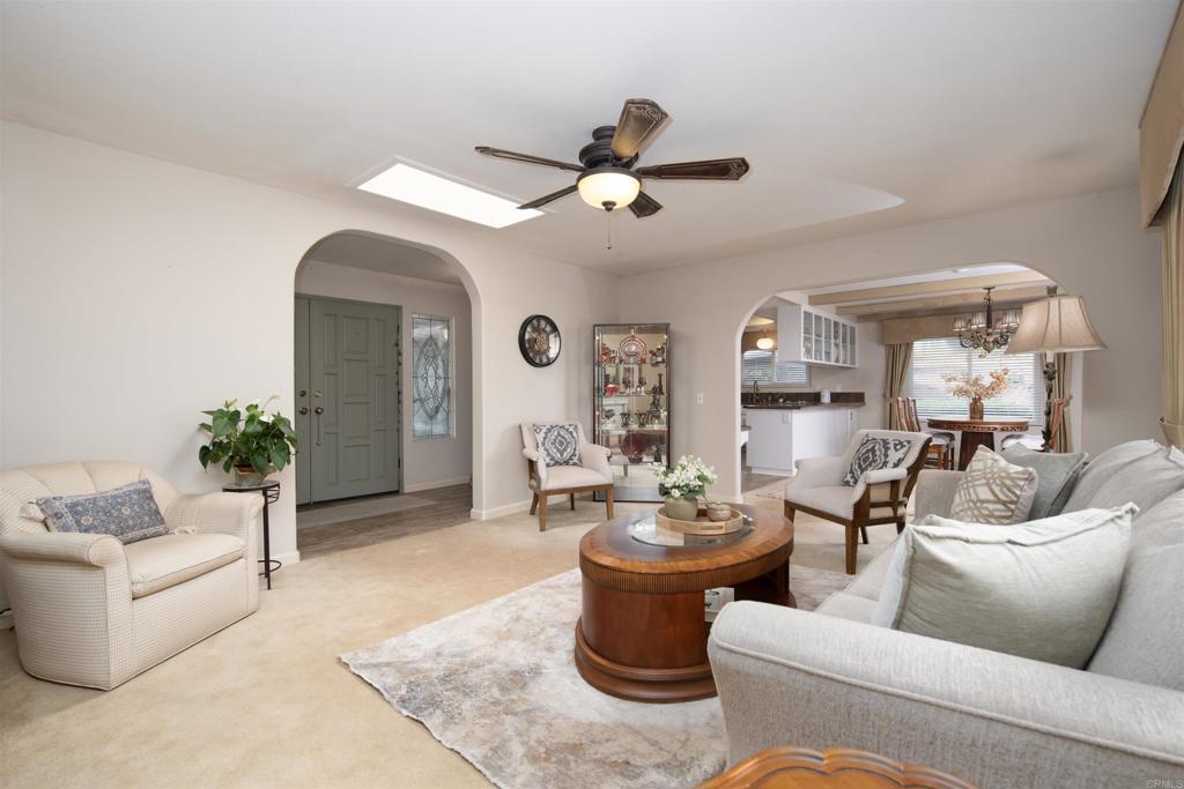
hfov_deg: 96.7
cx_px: 592
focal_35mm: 16
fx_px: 526
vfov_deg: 73.8
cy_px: 394
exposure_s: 1/100
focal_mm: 16
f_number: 7.1
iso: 320
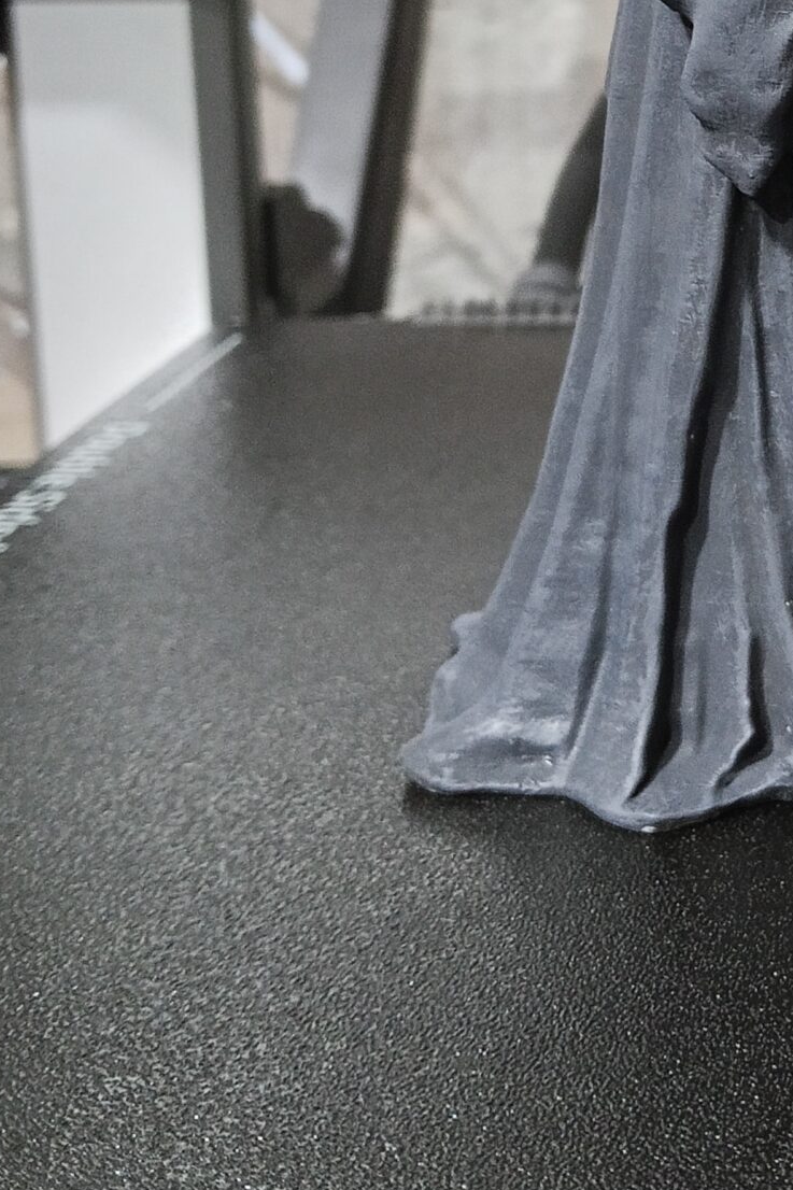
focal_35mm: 65
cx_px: 955
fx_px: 2148
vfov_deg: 29.8
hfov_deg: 19.7
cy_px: 137
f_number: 1.8
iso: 1000
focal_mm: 3.98
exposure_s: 1/33.3
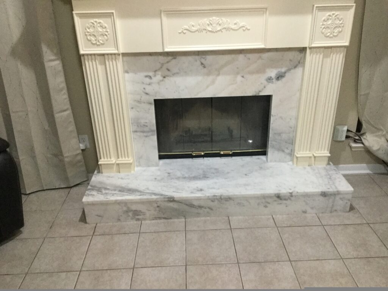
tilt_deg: -25.6
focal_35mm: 31
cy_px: 146
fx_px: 347
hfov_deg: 58.4
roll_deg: +0.0
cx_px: 194
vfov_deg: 45.4
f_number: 2.4
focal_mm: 3.3
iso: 200
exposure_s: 1/20
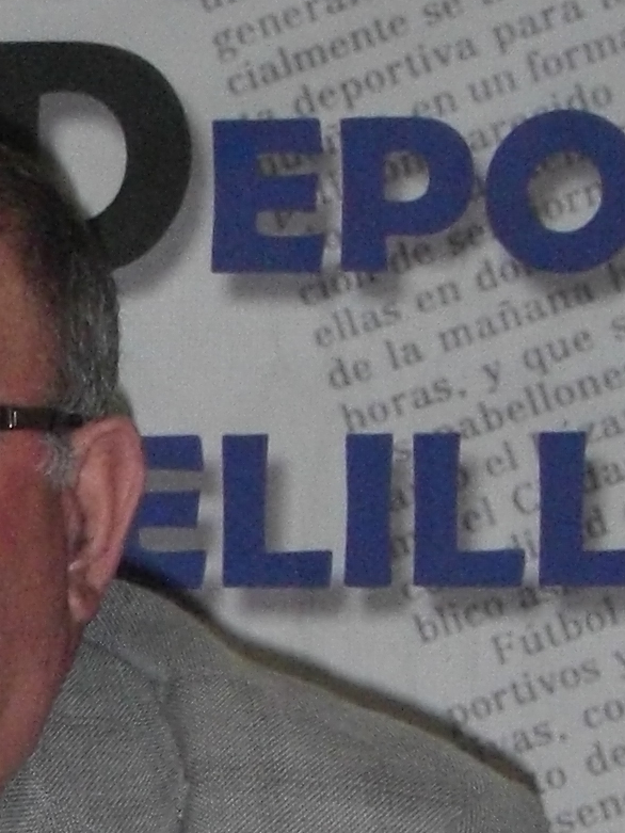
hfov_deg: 4.3
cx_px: -206
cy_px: 893
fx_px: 8351
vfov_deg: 5.7
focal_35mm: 347
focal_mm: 13.7
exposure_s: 1/60
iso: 200
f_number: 4
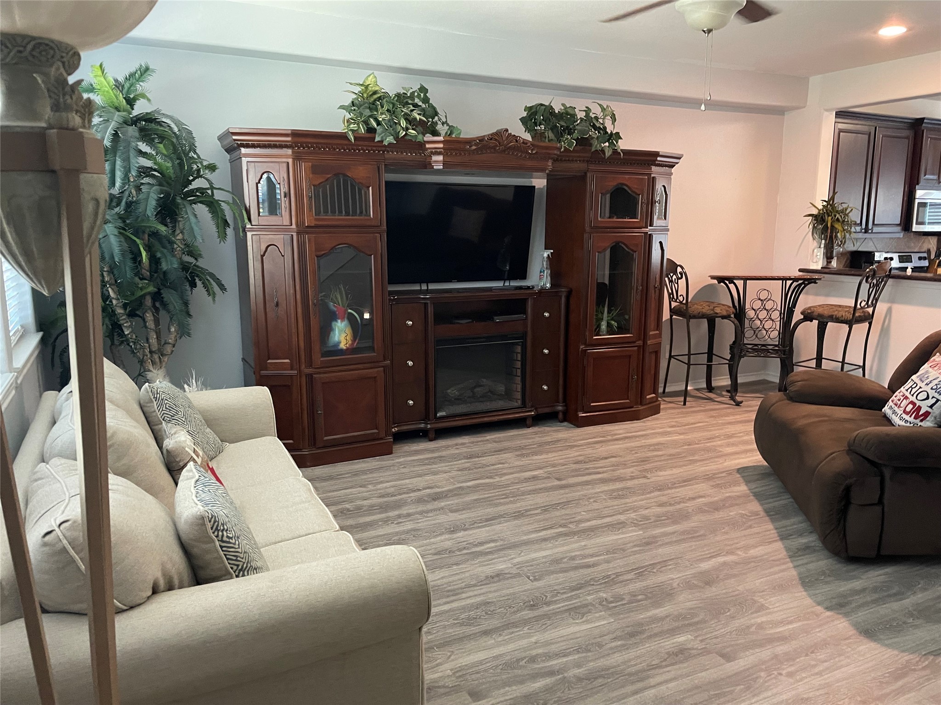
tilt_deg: -9.8
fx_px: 707
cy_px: 352
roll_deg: +0.5
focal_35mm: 26
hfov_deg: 67.3
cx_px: 470
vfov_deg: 53.1
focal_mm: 4.2
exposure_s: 1/40
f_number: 1.6
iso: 400
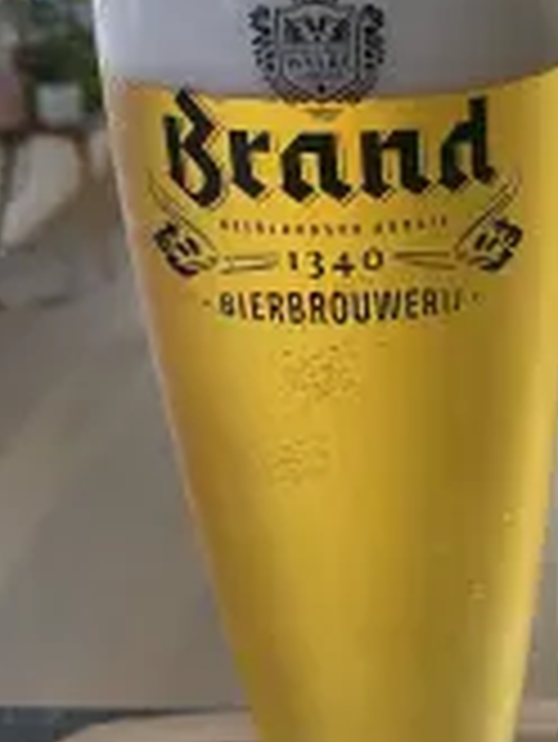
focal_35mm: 63
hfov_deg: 22.5
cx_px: 549
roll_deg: +0.6
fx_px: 1352
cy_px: 436
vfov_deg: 30.6
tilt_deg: -25.7
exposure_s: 1/60
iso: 160
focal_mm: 4.25
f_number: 1.8
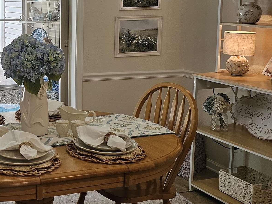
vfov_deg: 24.2
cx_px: 20
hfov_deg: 30.6
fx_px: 471
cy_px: 54
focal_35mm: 60
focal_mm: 6.3
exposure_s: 1/120
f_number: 1.7
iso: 125
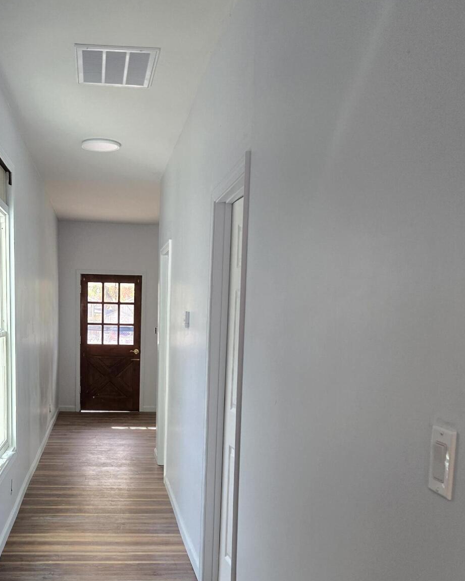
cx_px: 132
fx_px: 671
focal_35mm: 39
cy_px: 410
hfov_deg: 37.5
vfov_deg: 45.7
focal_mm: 5.4
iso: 125
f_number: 1.8
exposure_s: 1/180
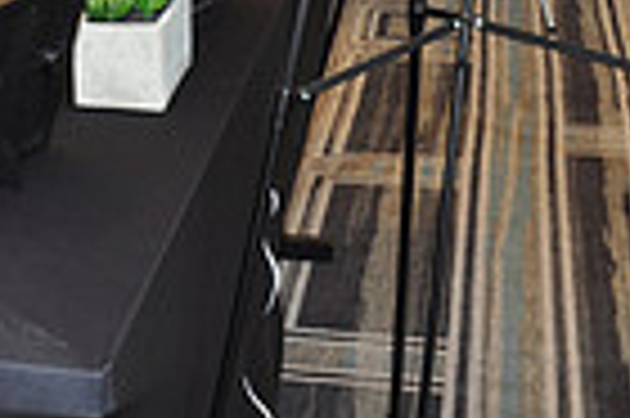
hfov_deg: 17.4
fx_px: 1958
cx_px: -140
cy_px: -398
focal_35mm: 112
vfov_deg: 11.1
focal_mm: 18
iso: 200
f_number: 4
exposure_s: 1/60
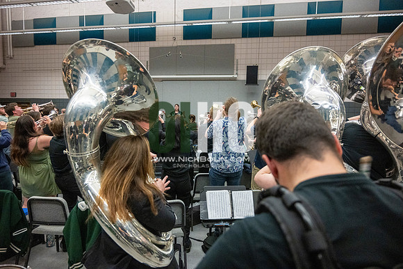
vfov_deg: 53.2
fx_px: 269
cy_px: 134
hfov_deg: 73.7
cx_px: 202
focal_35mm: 24
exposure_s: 1/500
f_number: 4
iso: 10000
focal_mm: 24
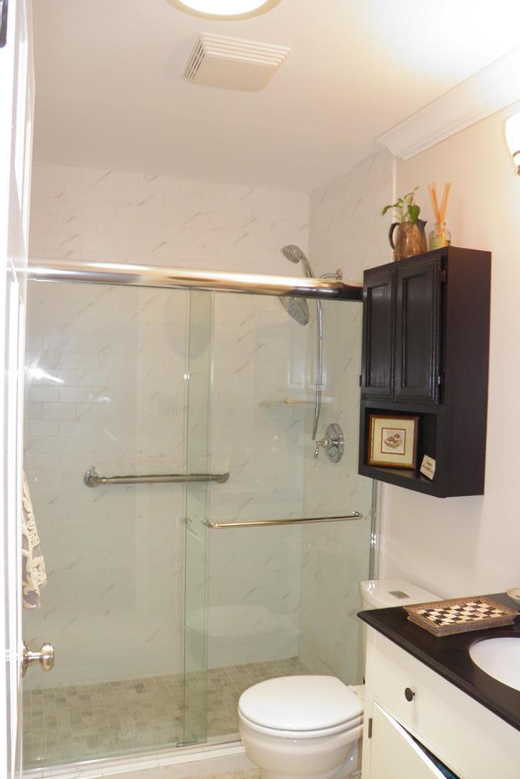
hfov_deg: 43.6
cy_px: 399
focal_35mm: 30
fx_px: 650
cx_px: 275
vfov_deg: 61.9
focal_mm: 4.9
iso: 100
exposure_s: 1/30
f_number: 2.8
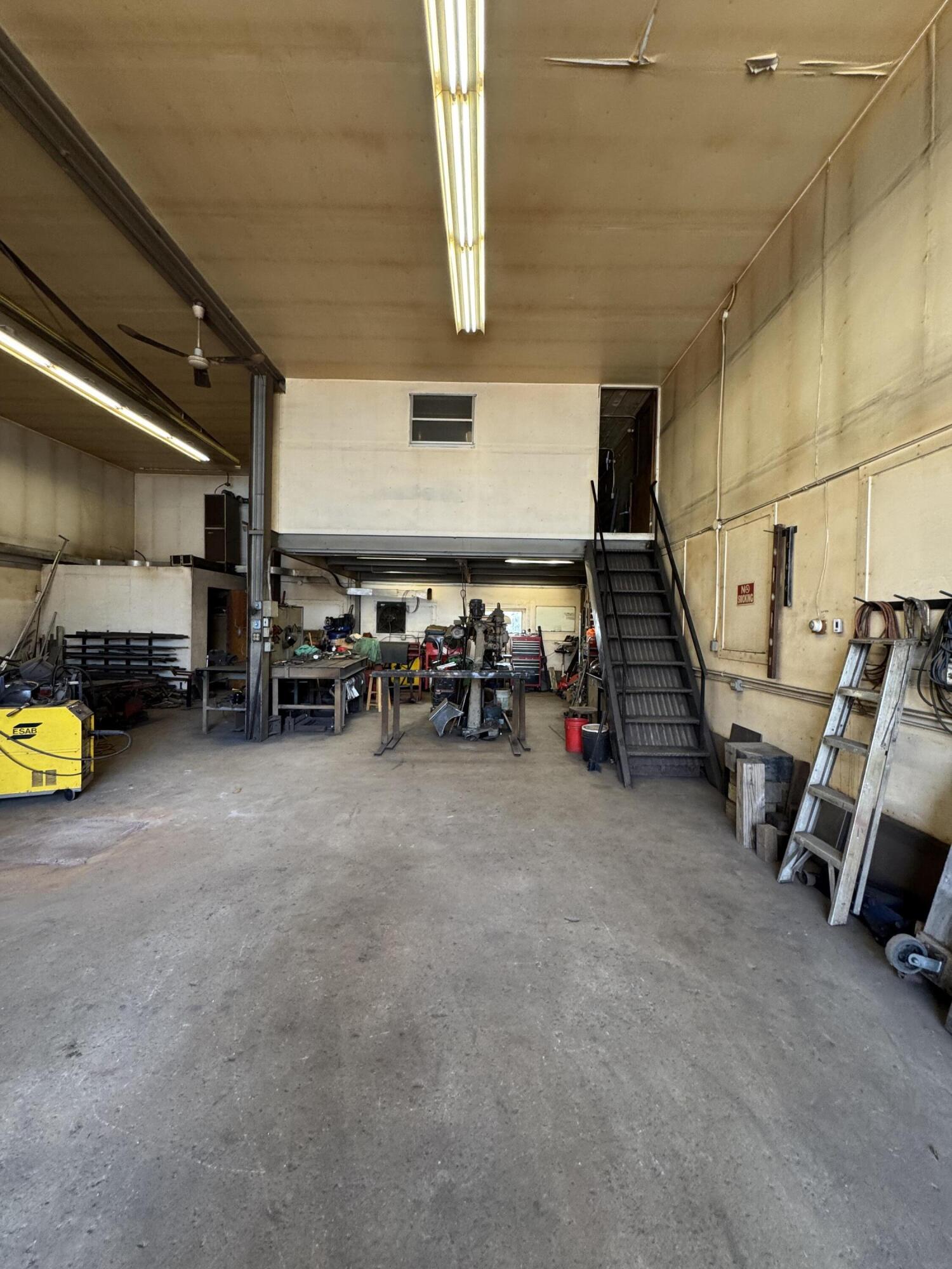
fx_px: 513
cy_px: 634
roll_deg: -0.6
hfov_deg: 85.7
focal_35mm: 14
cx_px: 476
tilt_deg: -0.2
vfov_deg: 102.1
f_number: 2.2
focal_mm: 2.22
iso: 200
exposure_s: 1/60
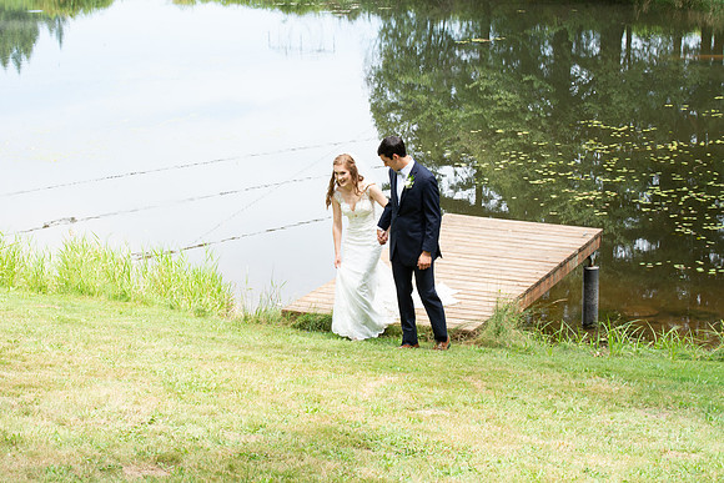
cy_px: 242
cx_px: 362
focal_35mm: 70
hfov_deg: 28.8
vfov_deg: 19.5
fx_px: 1408
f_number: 14
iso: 800
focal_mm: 70
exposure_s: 1/160
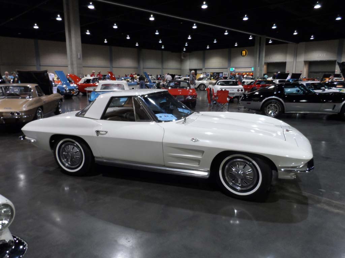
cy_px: 129
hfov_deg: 71.6
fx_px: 239
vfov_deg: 56.8
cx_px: 172
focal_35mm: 24
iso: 200
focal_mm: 4
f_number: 3.2
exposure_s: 1/30
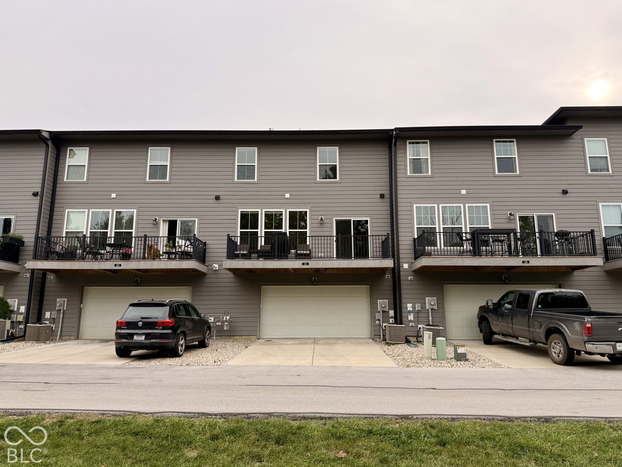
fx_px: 431
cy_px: 234
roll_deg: -0.5
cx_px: 311
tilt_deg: +11.4
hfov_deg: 71.6
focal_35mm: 24
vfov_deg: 56.8
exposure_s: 1/1901
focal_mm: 6.76
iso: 80
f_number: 1.78
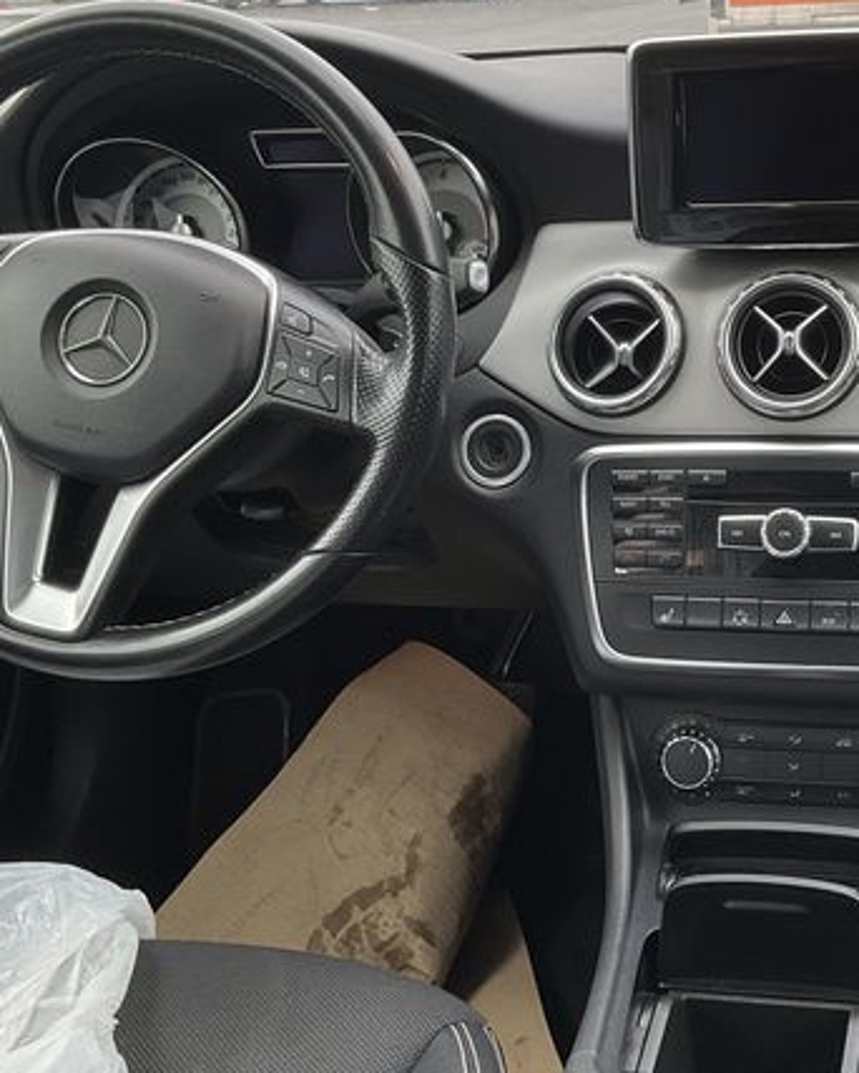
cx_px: 703
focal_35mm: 53
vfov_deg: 35.2
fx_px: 1683
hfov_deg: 28.0
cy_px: 437
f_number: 1.8
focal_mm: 3
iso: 32
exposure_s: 1/122
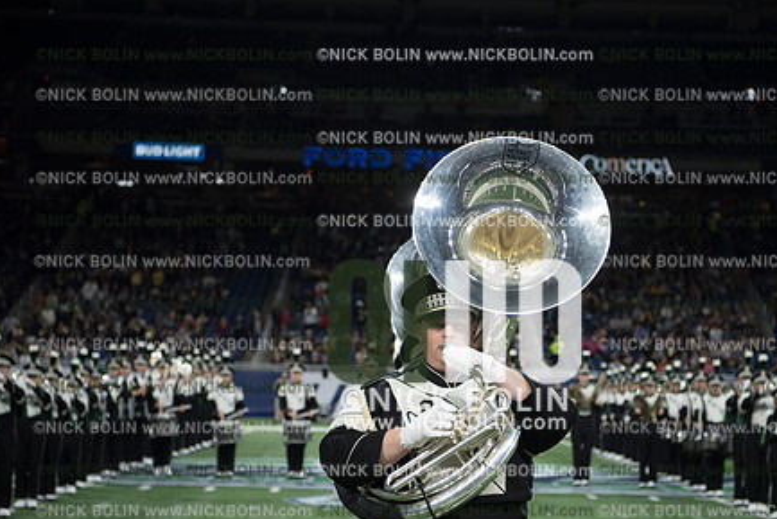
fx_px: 1619
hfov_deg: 26.9
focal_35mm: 75
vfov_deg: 18.1
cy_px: 346
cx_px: 454
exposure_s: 1/1250
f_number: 2.8
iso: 1250
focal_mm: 56
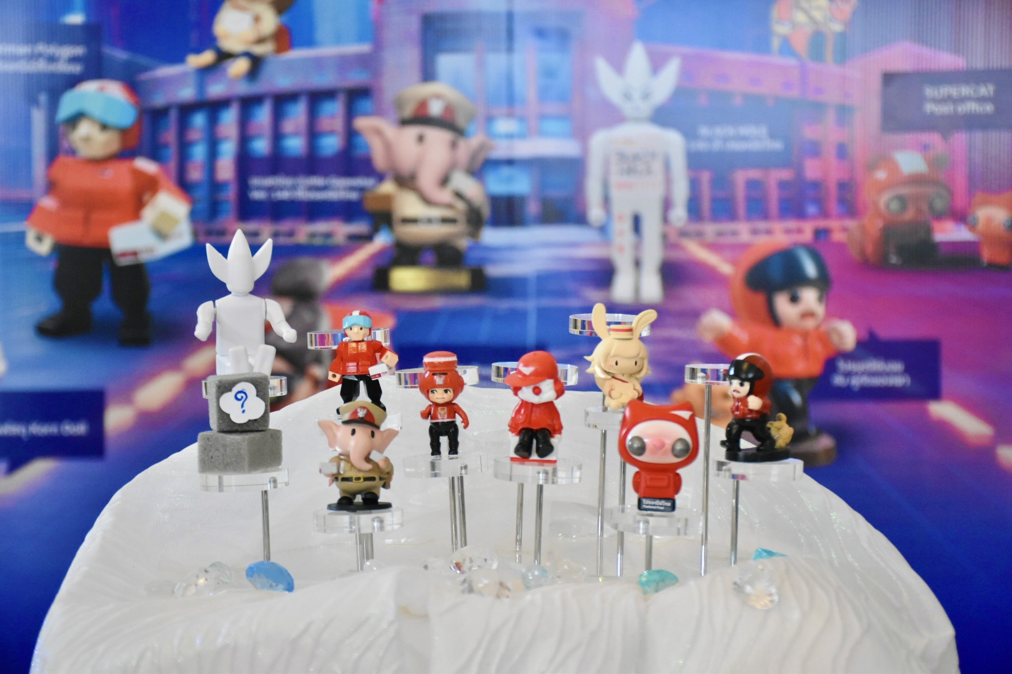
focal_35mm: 78
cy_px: 337
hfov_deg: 26.0
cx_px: 506
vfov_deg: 17.5
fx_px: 2192
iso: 3200
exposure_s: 1/320
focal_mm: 52
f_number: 4.8
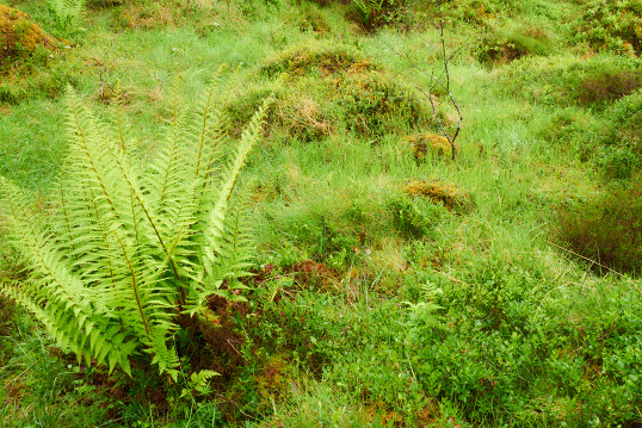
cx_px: 377
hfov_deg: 49.3
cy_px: 119
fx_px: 696
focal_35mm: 39
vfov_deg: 33.7
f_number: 11
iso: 200
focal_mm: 21
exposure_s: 1/15
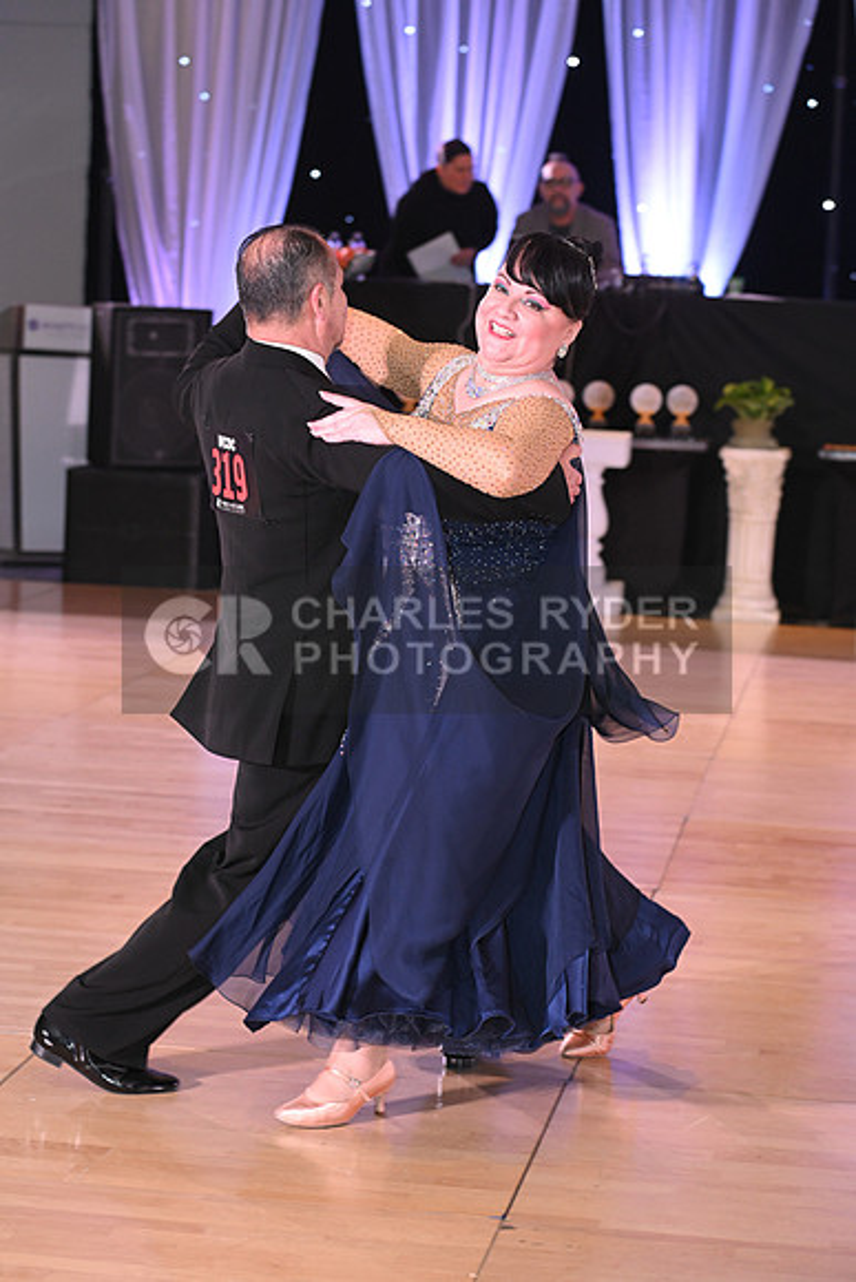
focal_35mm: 95
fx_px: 3386
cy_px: 641
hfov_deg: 14.4
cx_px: 428
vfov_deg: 21.5
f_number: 5
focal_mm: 95
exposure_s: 1/200
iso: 2000
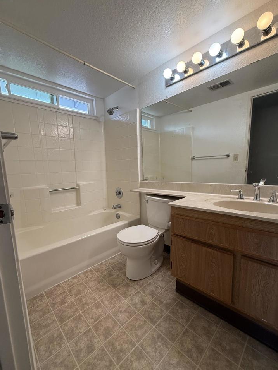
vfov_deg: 98.1
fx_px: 161
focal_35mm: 15
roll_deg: +1.9
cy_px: 190
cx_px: 137
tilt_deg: -7.3
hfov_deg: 81.7
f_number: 2.2
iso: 200
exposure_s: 1/120
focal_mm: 2.22
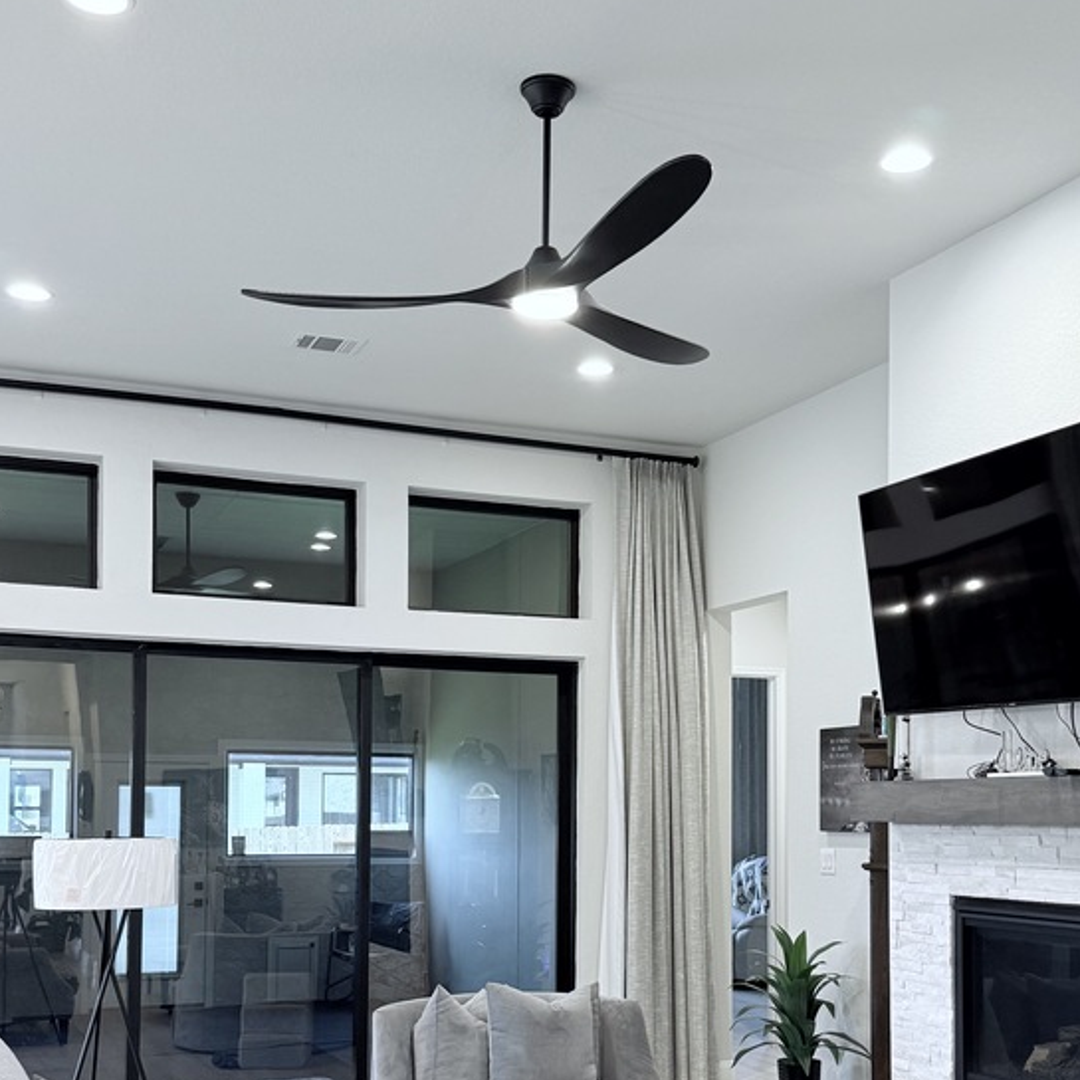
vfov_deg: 39.3
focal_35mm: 42
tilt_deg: +2.2
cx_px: 559
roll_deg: -0.2
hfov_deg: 40.0
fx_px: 1483
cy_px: 767
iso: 160
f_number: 1.78
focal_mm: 6.76
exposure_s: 1/60
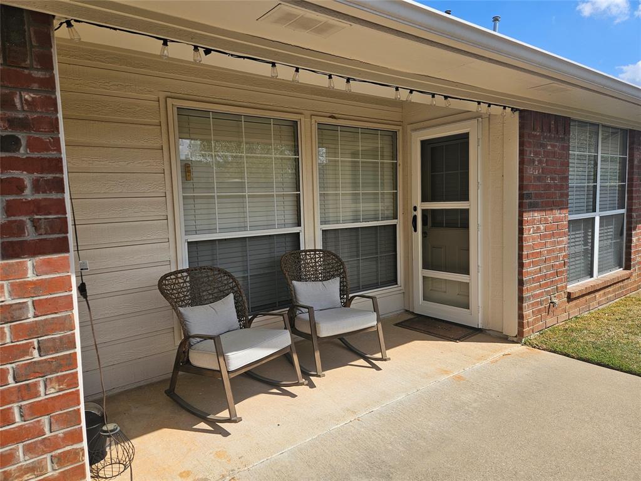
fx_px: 426
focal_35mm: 23
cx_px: 320
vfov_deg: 58.9
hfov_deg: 73.9
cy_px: 240
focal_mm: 5.4
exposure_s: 1/2066
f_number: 1.8
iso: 25
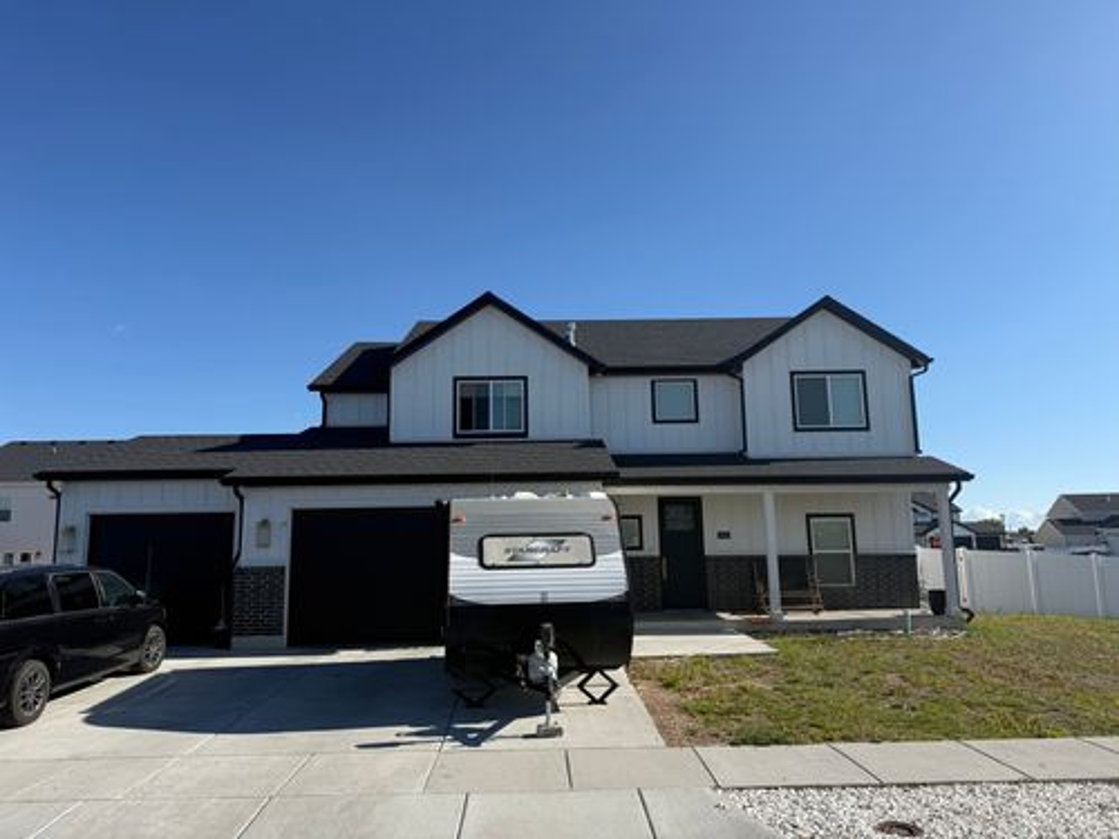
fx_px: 776
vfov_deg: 56.8
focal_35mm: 24
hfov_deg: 71.6
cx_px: 560
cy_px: 420
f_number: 1.78
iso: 80
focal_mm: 6.76
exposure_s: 1/4673
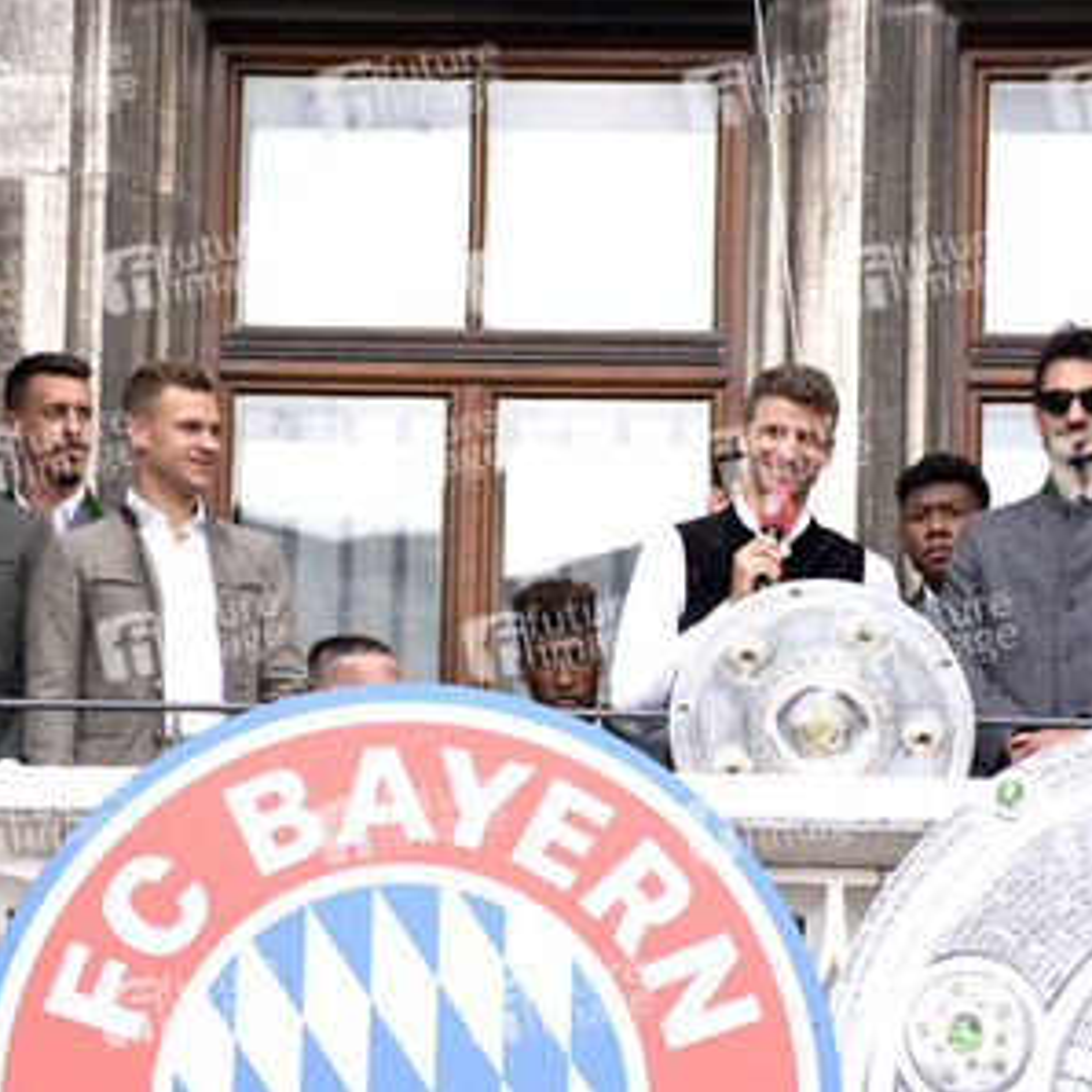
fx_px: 9636
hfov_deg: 6.5
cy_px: 546
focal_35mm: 270
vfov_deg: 6.5
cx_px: 460
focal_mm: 140
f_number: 6.3
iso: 125
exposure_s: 1/160
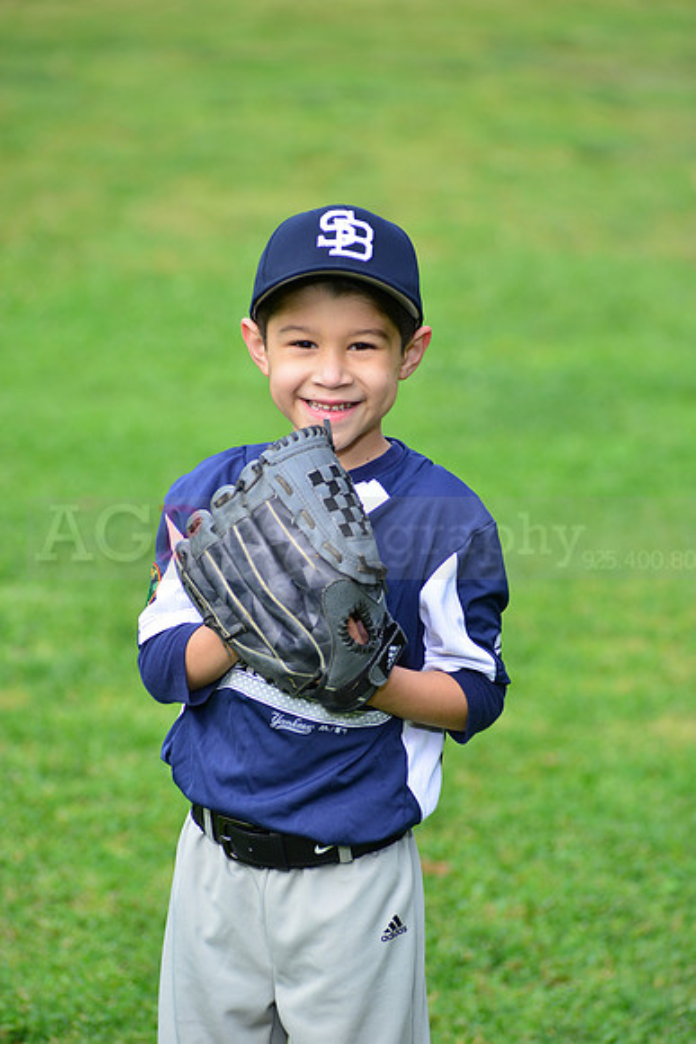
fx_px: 4927
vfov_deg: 12.1
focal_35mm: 170
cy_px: 522
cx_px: 348
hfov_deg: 8.1
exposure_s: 1/200
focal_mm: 170
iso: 320
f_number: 5.6
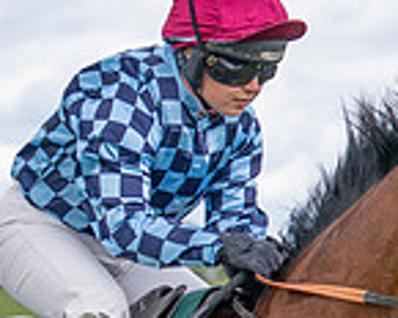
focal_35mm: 335
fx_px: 3946
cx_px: 69
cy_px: 634
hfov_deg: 5.8
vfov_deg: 4.6
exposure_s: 1/2500
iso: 400
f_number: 2.8
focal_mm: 70
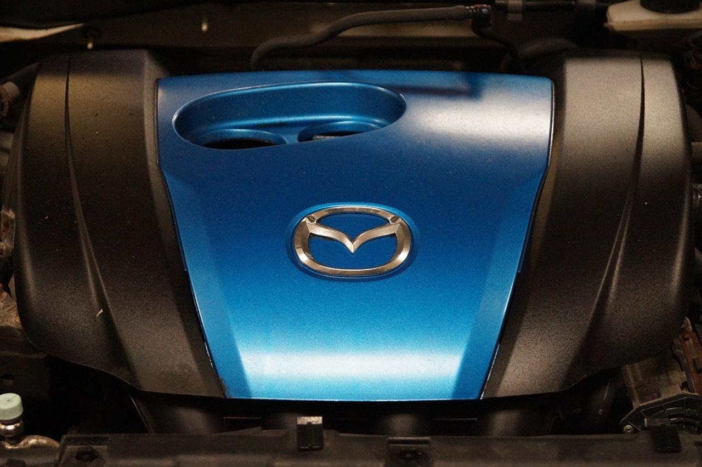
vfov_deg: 18.2
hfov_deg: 27.0
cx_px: 351
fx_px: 1462
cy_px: 234
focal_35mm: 75
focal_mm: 50
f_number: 5.6
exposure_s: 1/100
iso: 3200
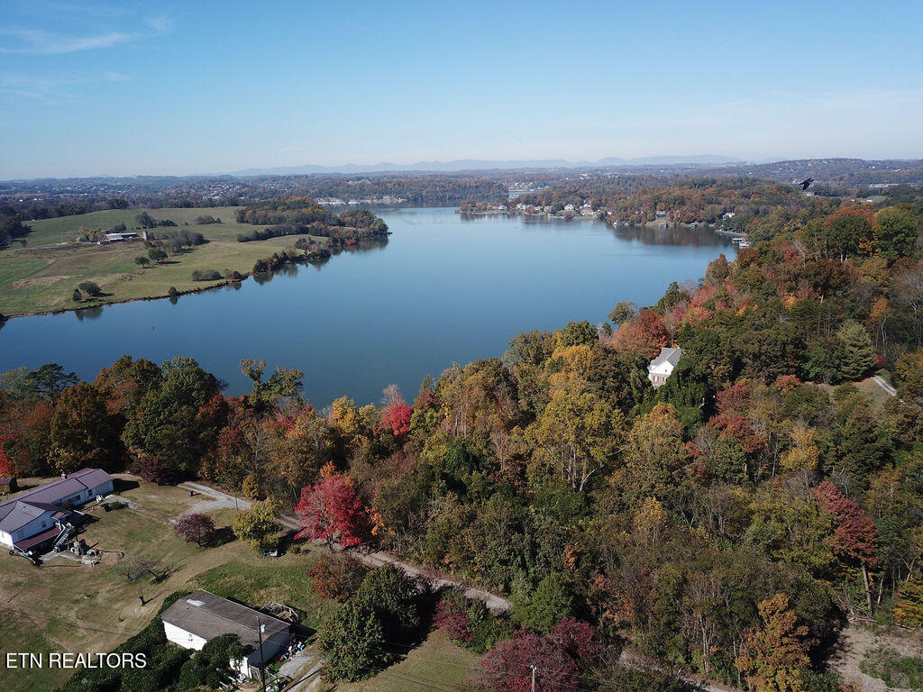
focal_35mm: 26
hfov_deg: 67.3
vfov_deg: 53.1
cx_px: 462
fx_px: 693
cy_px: 346
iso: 100
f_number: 2.2
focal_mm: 4.73
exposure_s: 1/1381
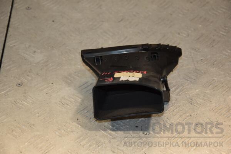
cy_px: 77
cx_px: 116
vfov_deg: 13.8
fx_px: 635
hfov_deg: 20.6
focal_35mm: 99
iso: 800
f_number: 5.3
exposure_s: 1/200
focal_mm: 66
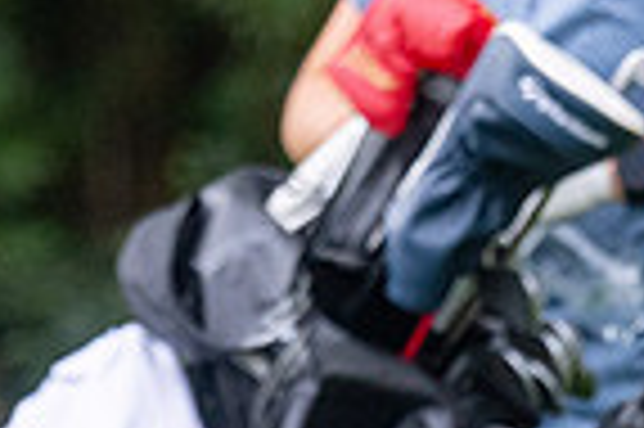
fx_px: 32663
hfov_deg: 1.1
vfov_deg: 0.8
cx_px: -90
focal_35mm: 1828
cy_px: -433
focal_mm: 300
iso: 500
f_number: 4
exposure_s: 1/2500
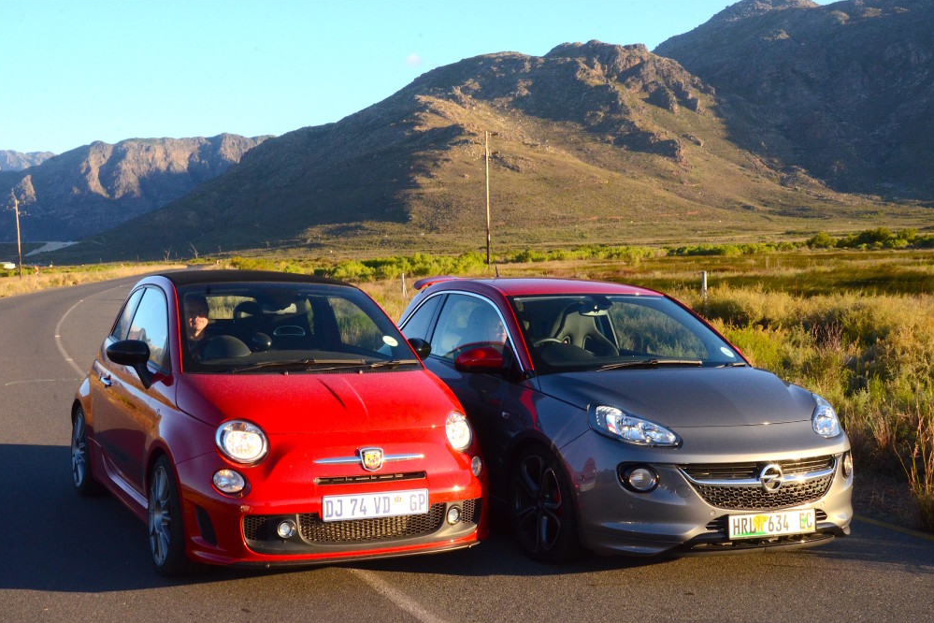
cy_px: 313
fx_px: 1155
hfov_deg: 44.0
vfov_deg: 30.2
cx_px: 467
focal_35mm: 45
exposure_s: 1/125
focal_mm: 29
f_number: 25
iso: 1600
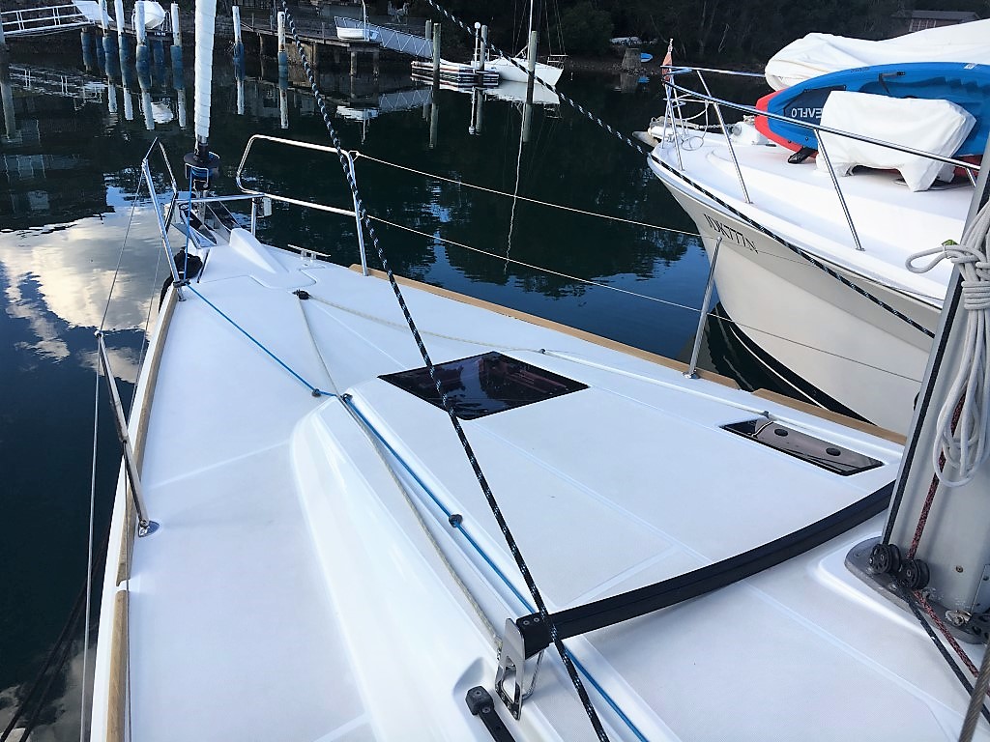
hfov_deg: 61.7
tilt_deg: -21.0
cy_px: 371
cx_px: 495
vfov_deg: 48.2
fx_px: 829
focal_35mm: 29
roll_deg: -4.0
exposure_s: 1/582
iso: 25
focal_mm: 4.15
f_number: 2.2
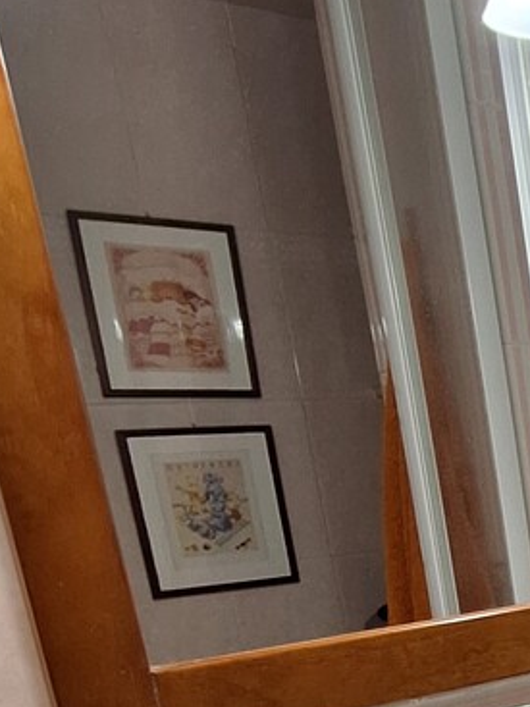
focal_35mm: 51
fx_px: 1042
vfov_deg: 33.8
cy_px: 730
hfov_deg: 22.7
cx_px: 815
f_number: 2.2
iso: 64
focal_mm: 1.74
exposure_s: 1/40
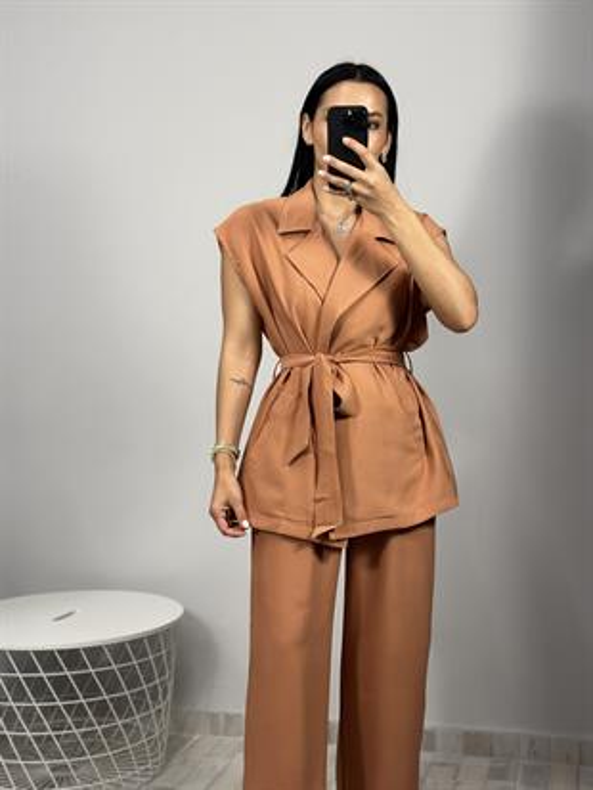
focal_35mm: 48
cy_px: 395
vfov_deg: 39.6
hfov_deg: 30.3
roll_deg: +0.1
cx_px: 296
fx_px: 1096
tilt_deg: -27.0
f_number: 1.78
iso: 100
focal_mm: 6.86
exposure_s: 1/100
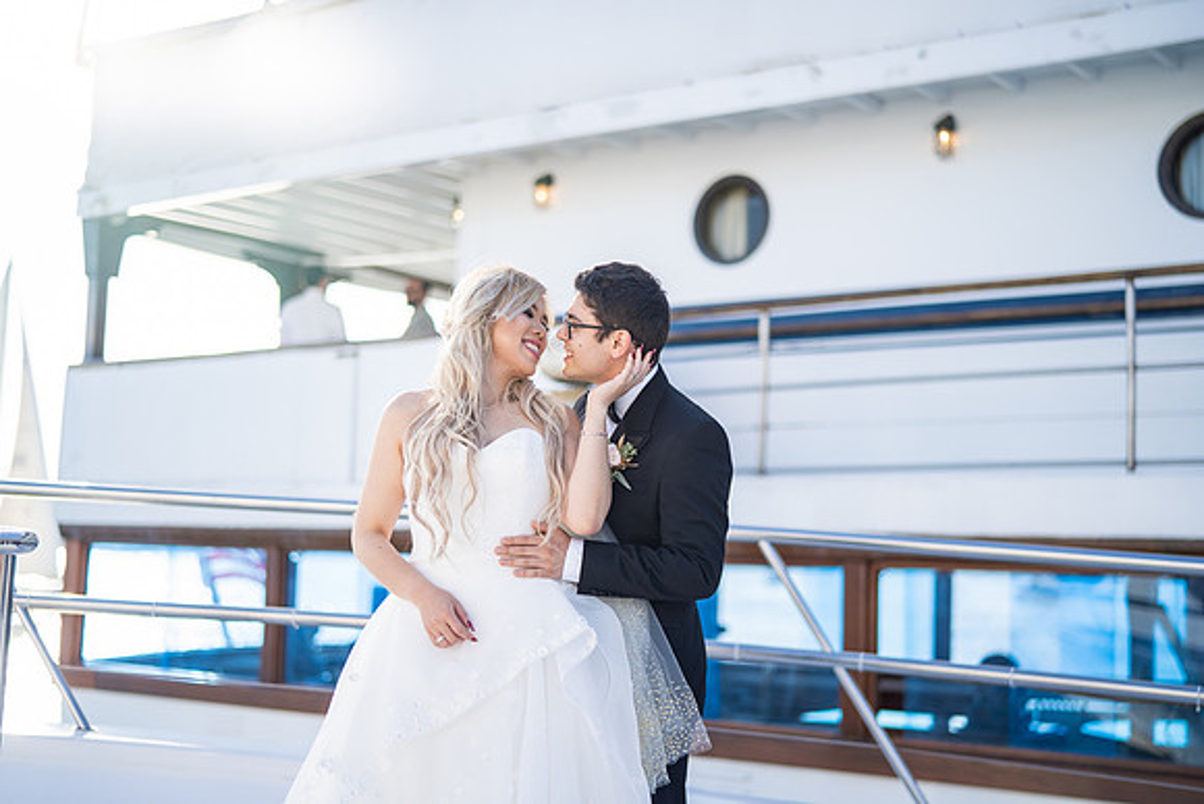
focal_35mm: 50
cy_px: 402
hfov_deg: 39.6
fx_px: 1673
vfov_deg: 27.0
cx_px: 602
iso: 160
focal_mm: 50
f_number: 1.4
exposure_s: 1/3200
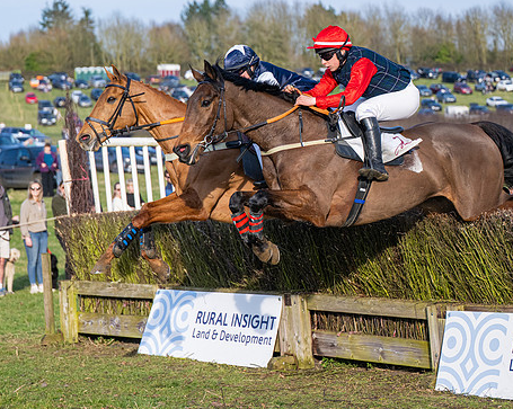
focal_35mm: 117
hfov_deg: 16.4
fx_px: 1774
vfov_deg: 13.1
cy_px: 151
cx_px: 244
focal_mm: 70
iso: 400
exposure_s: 1/5000
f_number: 2.8
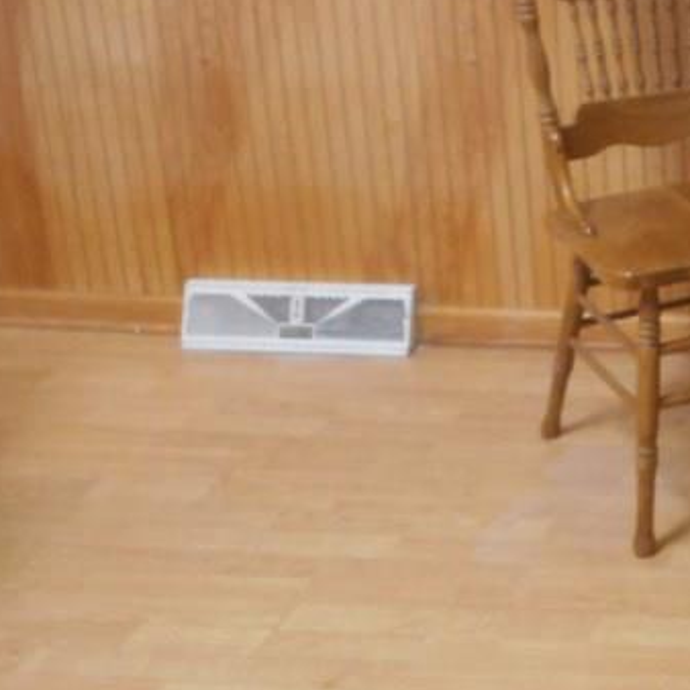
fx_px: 1511
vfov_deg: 25.5
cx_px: 868
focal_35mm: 67
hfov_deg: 23.2
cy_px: 186
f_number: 3.7
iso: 400
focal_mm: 4.5
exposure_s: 1/13
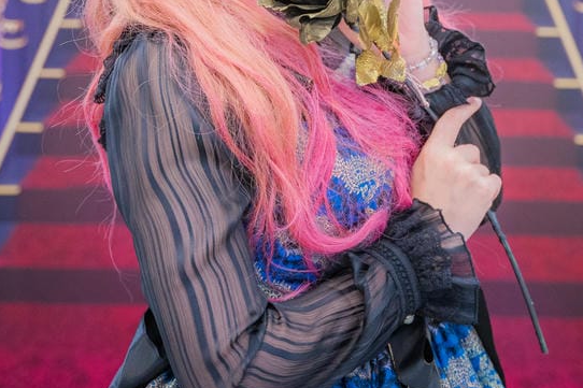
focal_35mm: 113
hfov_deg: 18.1
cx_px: 316
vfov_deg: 12.0
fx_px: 1829
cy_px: -19
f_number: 2.8
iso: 1000
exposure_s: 1/250
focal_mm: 51
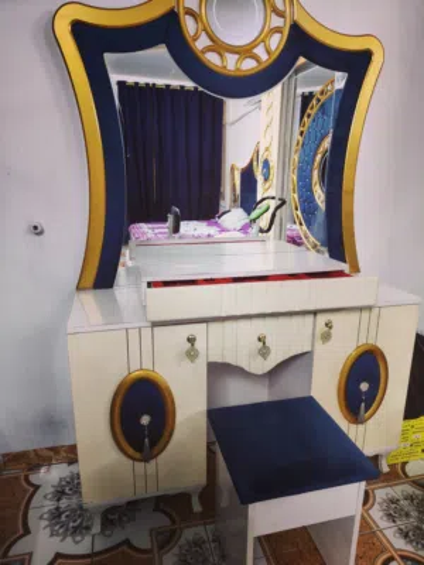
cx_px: 212
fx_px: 392
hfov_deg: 56.8
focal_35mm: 24
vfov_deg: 71.6
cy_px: 282
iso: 725
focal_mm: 5.25
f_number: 1.75
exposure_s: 1/33.3
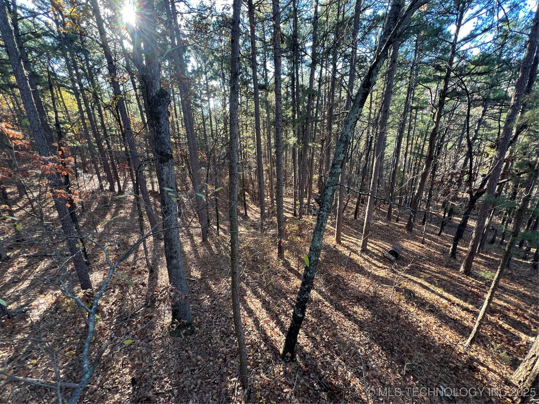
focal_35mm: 13
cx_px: 270
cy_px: 202
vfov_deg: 89.9
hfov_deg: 106.2
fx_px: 202
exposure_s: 1/99
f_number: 1.8
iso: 64
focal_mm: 1.57
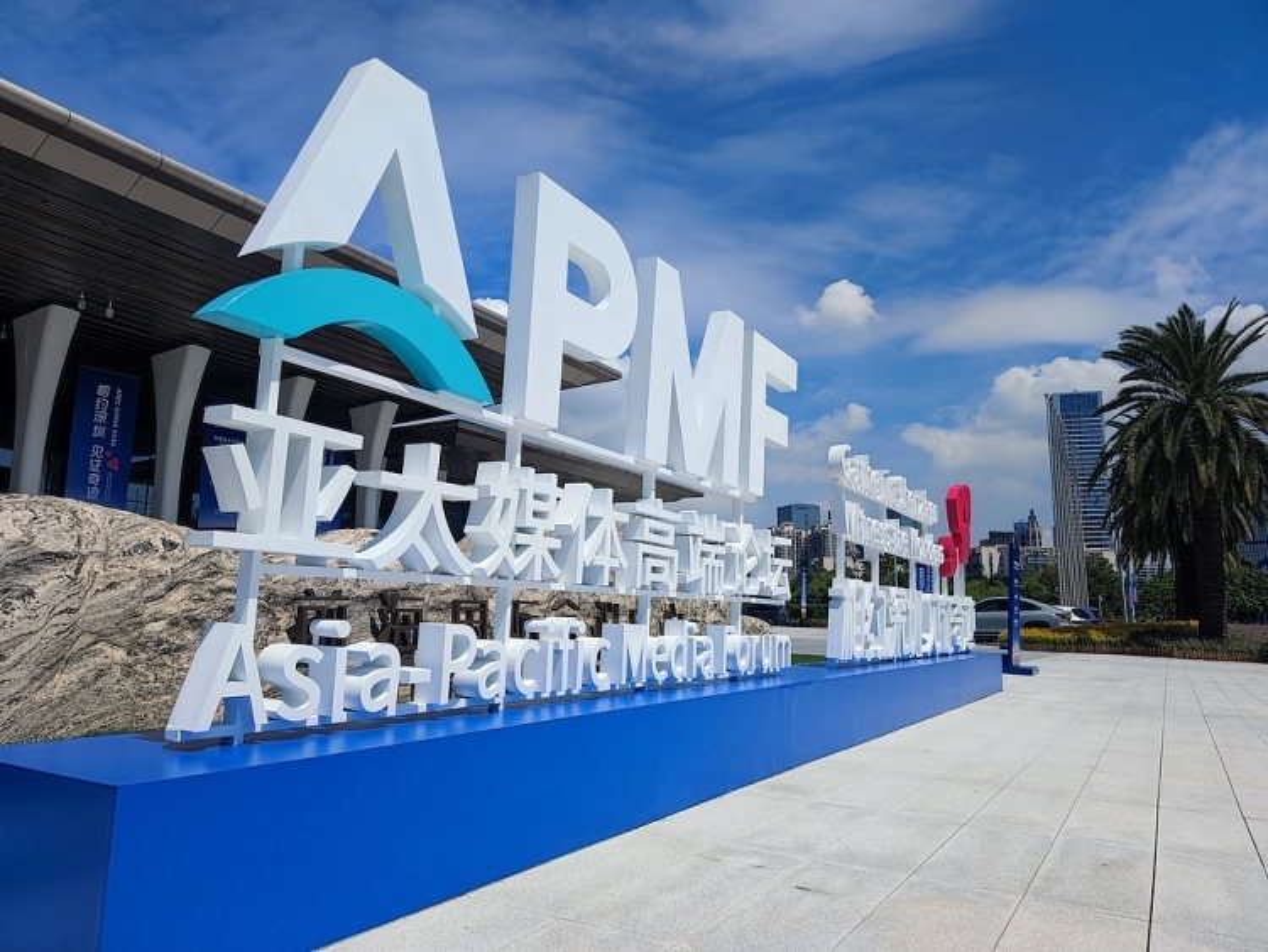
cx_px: 634
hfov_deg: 71.6
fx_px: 879
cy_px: 476
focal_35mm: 24
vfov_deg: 56.8
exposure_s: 1/1303
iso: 50
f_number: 1.85
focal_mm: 6.78
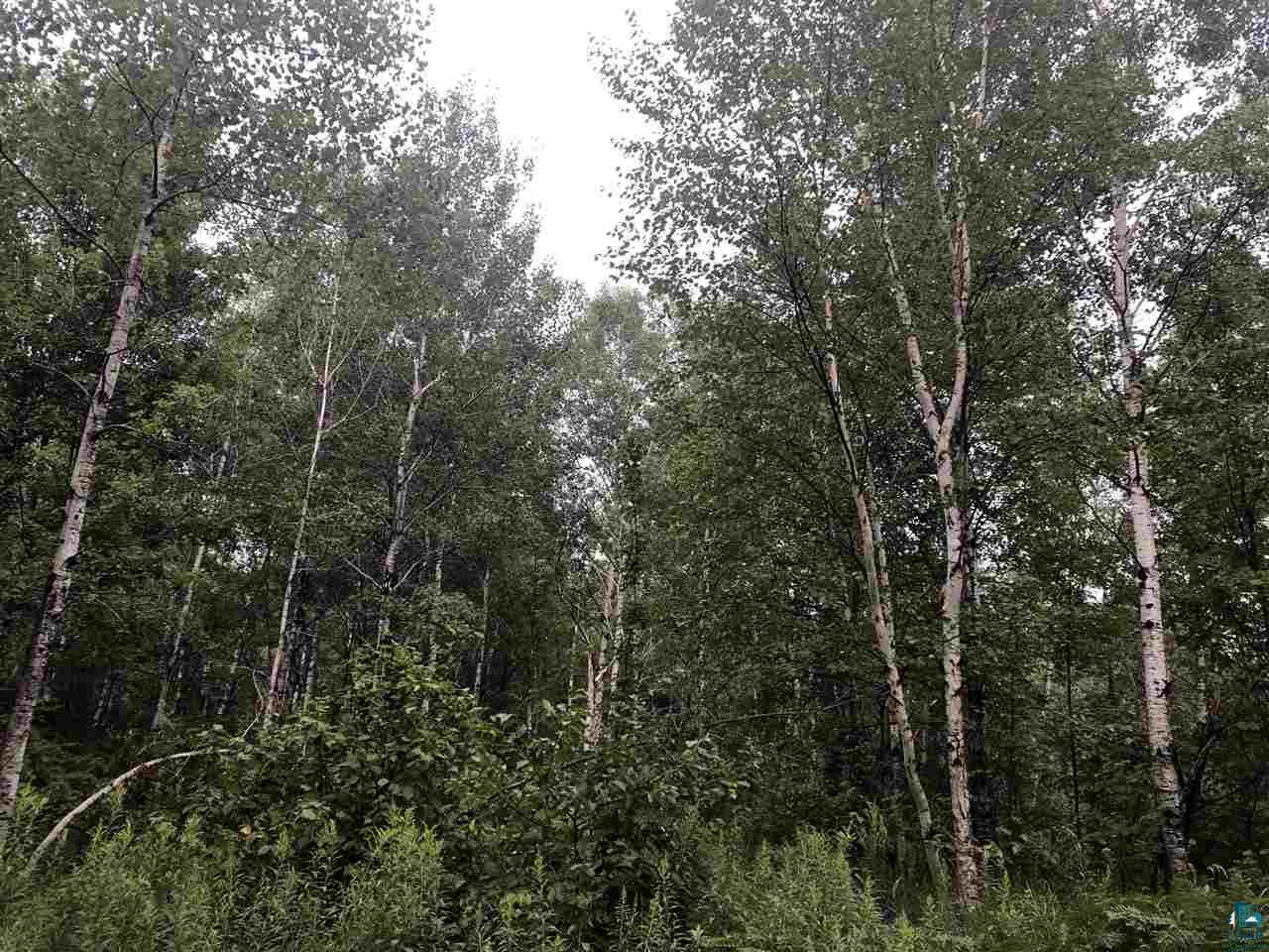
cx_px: 634
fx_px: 1026
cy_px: 476
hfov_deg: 63.4
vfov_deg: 49.7
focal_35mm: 28
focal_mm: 4
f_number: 1.8
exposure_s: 1/100
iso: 32
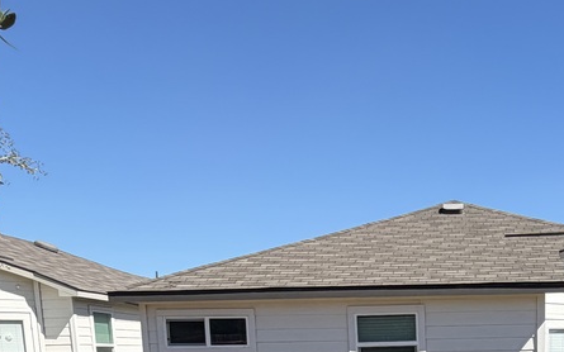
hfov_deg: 40.1
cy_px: 477
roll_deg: +2.0
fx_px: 738
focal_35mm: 48
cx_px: 451
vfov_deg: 23.3
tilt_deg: -10.2
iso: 25
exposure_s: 1/770
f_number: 2.2
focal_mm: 2.22
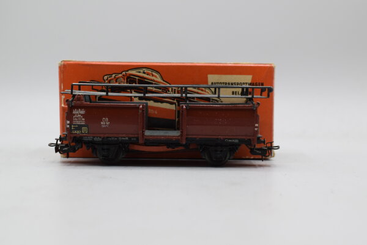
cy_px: 122
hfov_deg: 37.8
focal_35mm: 52
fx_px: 536
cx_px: 184
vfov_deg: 25.8
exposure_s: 1/250
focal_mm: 35
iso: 500
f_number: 8
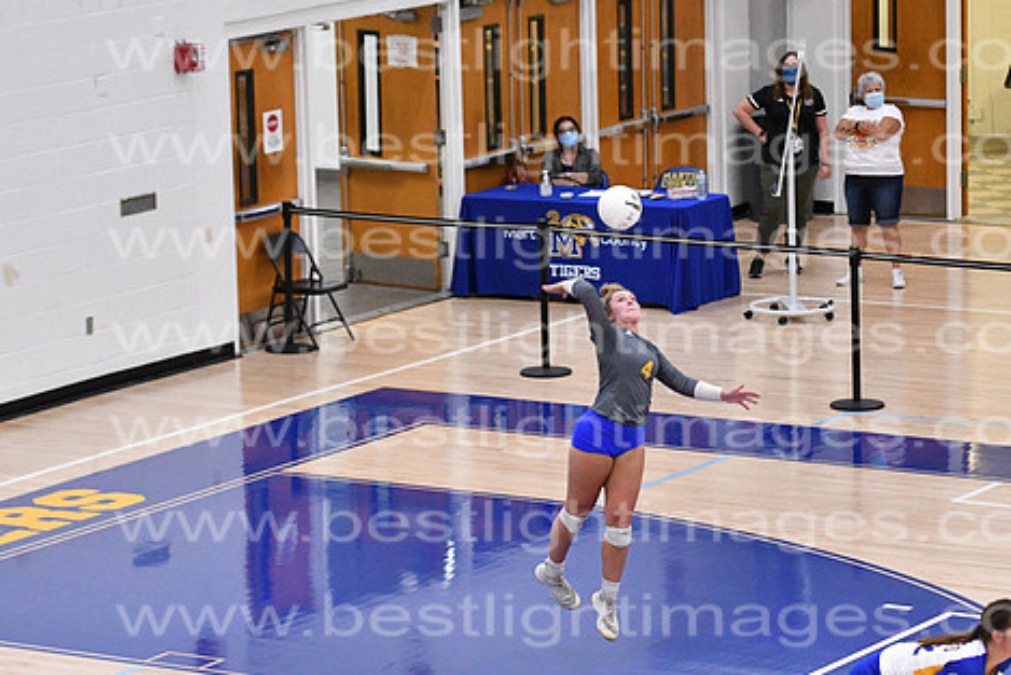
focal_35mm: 167
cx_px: 604
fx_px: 4691
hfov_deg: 12.3
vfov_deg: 8.2
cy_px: 385
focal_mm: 90
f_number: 3.2
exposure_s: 1/1000
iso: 6400
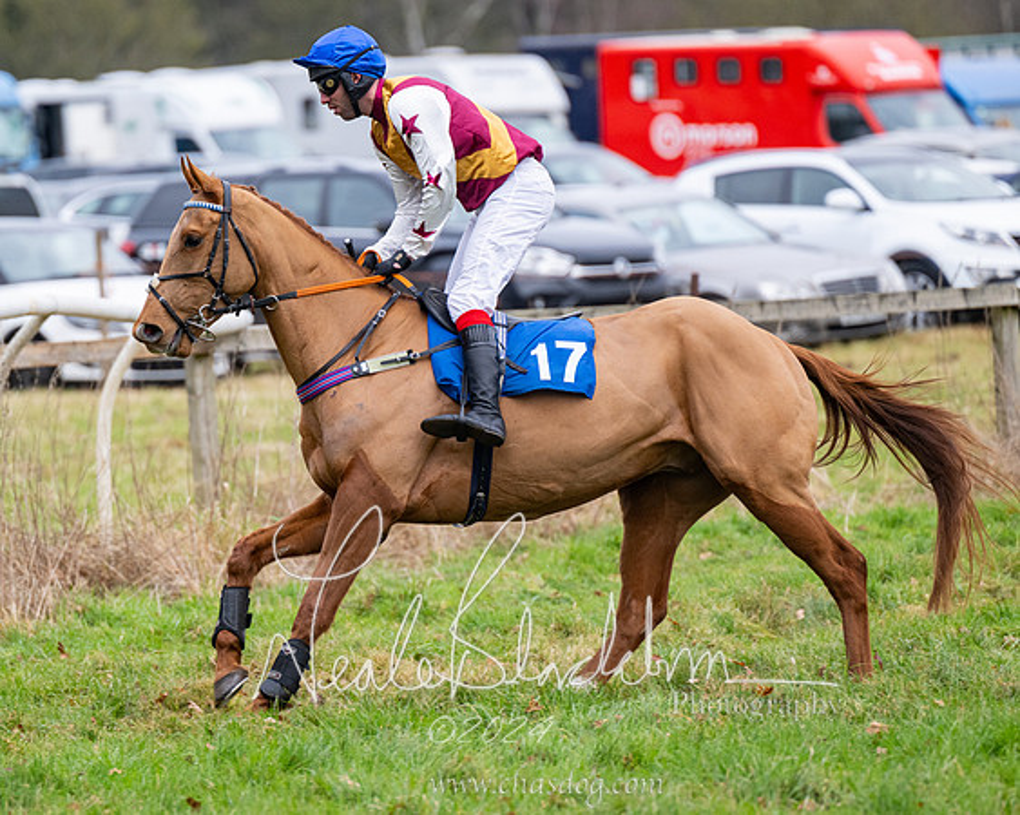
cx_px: 463
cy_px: 425
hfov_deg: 5.3
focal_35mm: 364
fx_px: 10974
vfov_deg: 4.3
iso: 640
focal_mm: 280
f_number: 4
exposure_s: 1/1000
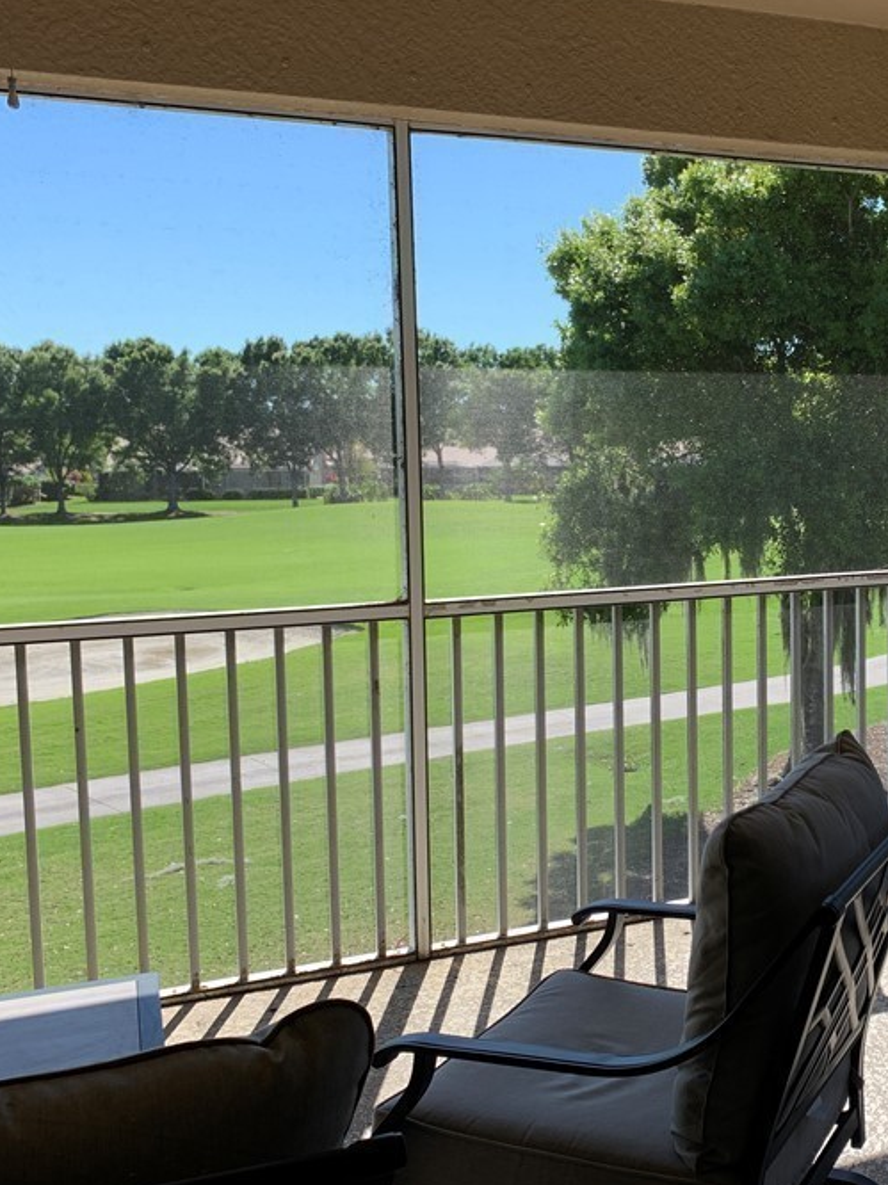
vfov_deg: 46.8
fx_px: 1369
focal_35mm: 40
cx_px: 735
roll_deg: +0.5
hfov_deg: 34.6
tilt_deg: -5.8
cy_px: 584
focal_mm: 4.25
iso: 25
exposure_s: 1/849
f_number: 1.8
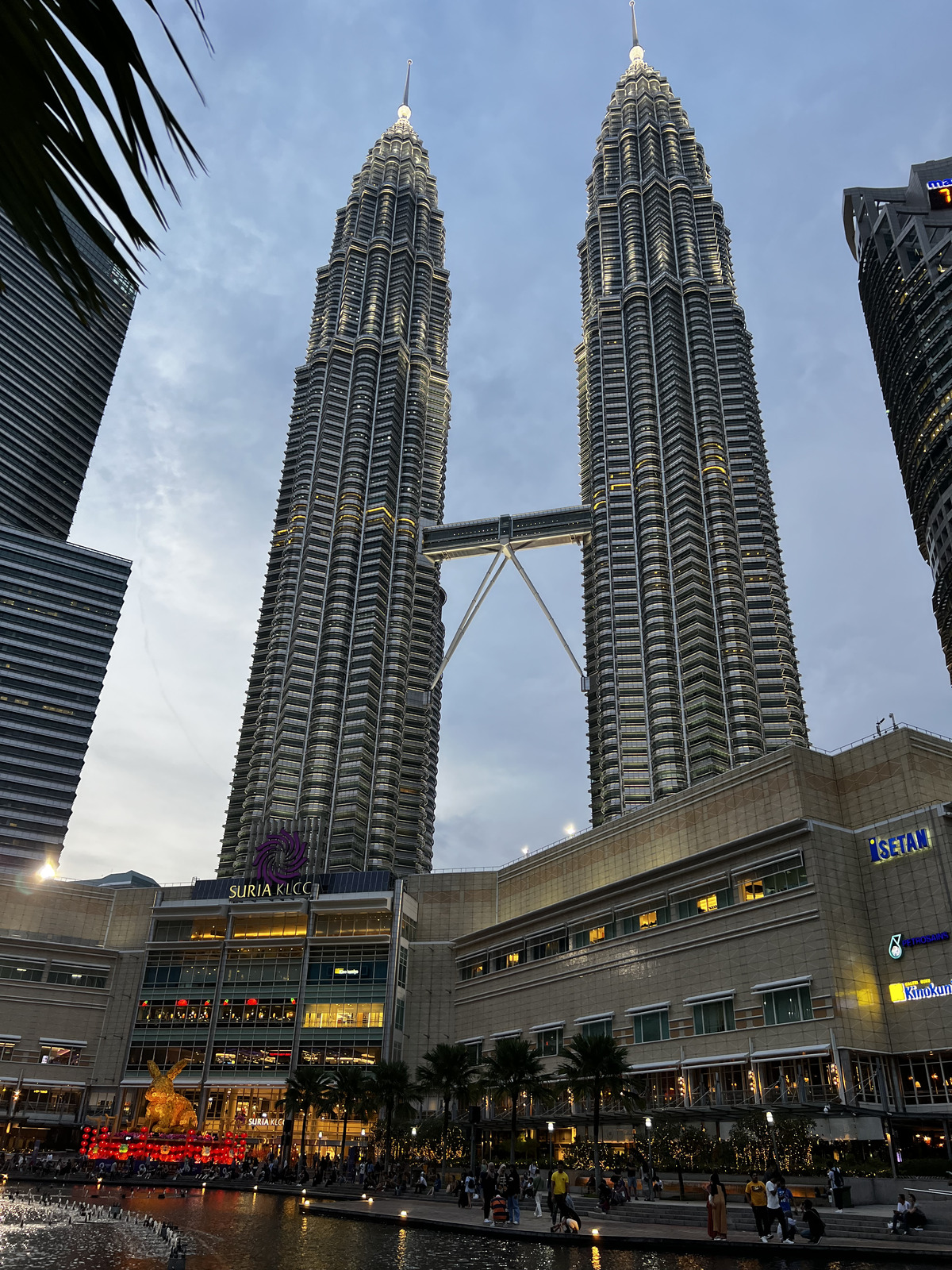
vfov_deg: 67.3
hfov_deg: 53.1
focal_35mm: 26
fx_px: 953
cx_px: 476
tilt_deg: +28.6
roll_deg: -2.5
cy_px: 635
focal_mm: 5.7
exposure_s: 1/100
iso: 64
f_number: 1.5
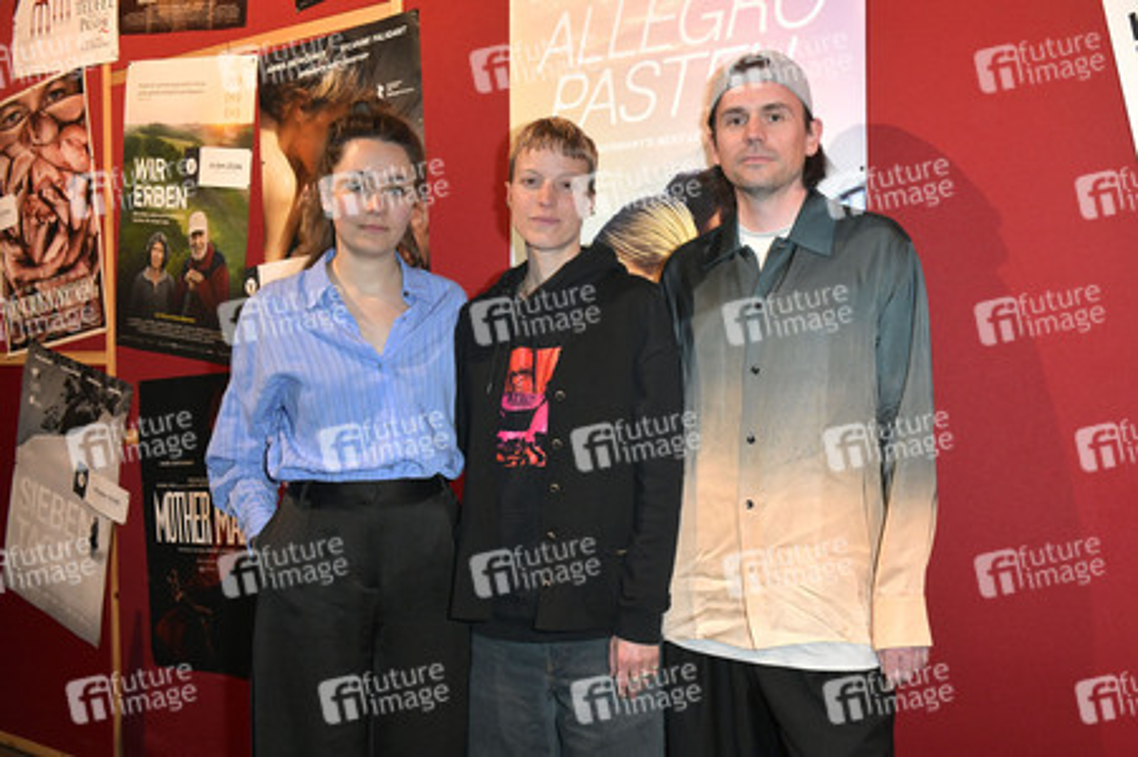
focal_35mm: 34
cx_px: 569
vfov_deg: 38.8
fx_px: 1074
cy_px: 378
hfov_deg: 55.8
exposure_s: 1/250
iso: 2000
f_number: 6.3
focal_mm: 34
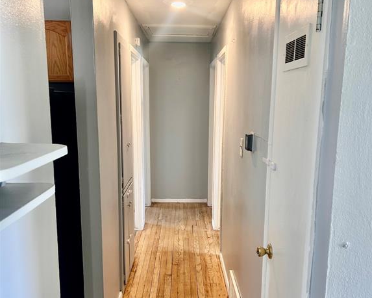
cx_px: 186
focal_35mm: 34
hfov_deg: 52.8
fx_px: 375
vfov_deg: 43.3
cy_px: 168
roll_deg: -0.6
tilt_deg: -11.0
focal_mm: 5.7
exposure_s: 1/60
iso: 125
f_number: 1.5
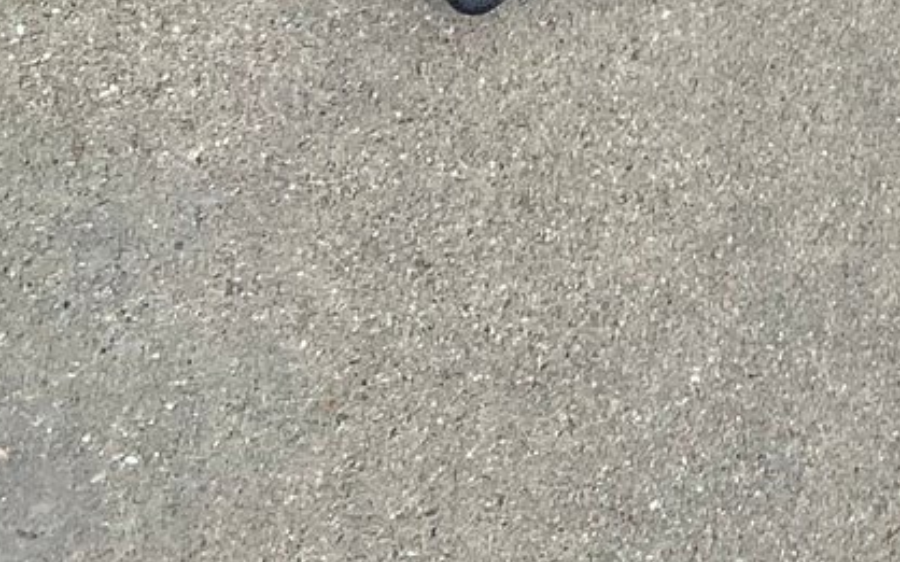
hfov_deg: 13.0
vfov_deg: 8.5
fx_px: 3237
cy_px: -1040
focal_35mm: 132
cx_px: 1983
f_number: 1.8
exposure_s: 1/715
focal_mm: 4.25
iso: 32
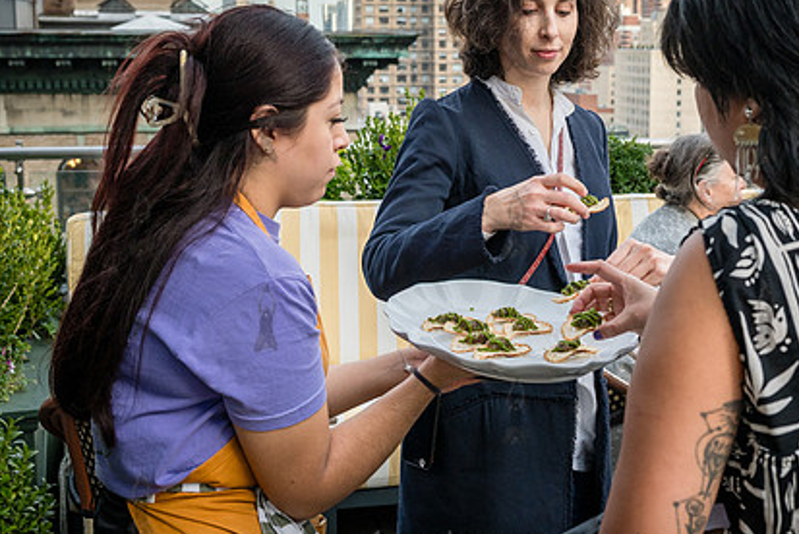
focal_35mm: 54
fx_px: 1199
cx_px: 483
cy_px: 221
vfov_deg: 25.1
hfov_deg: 36.7
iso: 640
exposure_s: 1/200
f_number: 5.6
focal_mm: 35
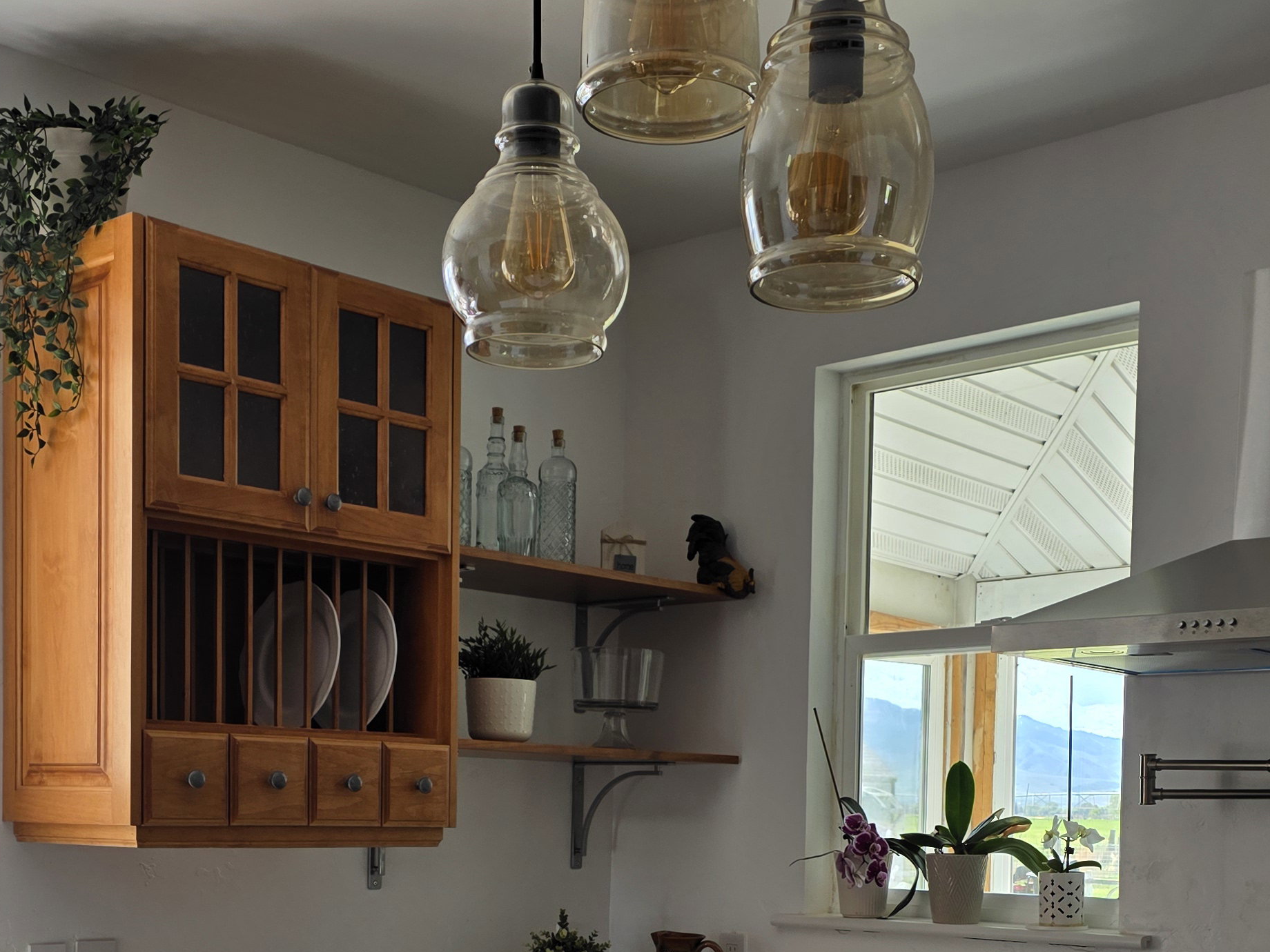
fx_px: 1834
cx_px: 608
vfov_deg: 28.0
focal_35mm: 50
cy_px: 857
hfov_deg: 38.2
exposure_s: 1/359
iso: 32
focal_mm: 6.3
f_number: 1.7
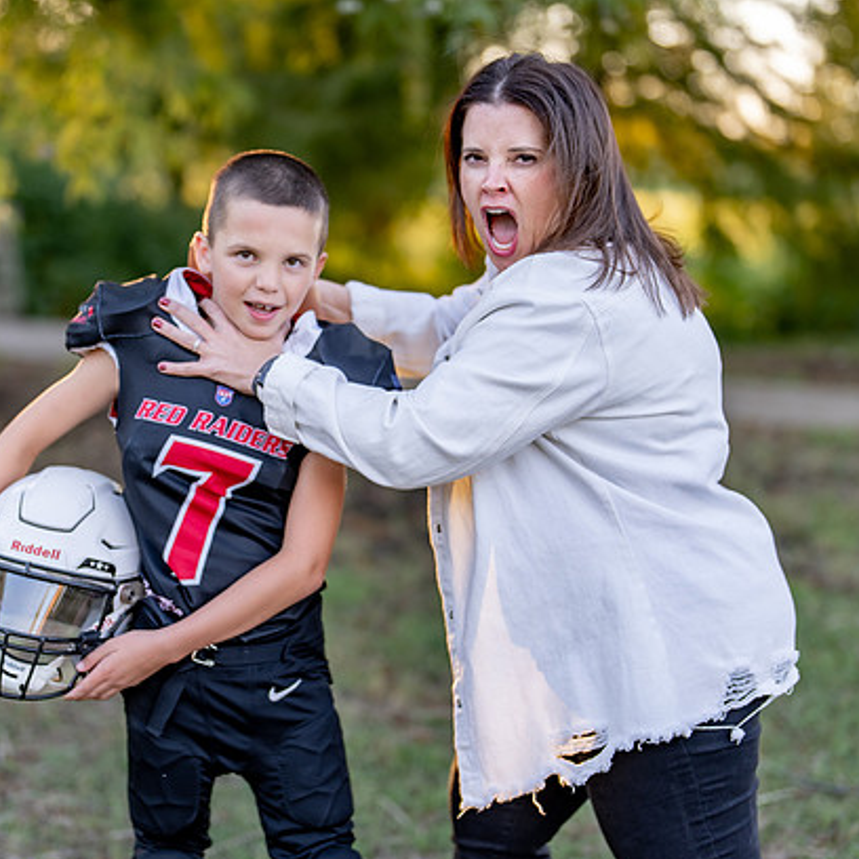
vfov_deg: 22.8
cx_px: 327
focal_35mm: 76
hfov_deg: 22.7
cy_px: 479
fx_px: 2134
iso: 100
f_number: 1.2
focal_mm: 50
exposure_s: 1/400
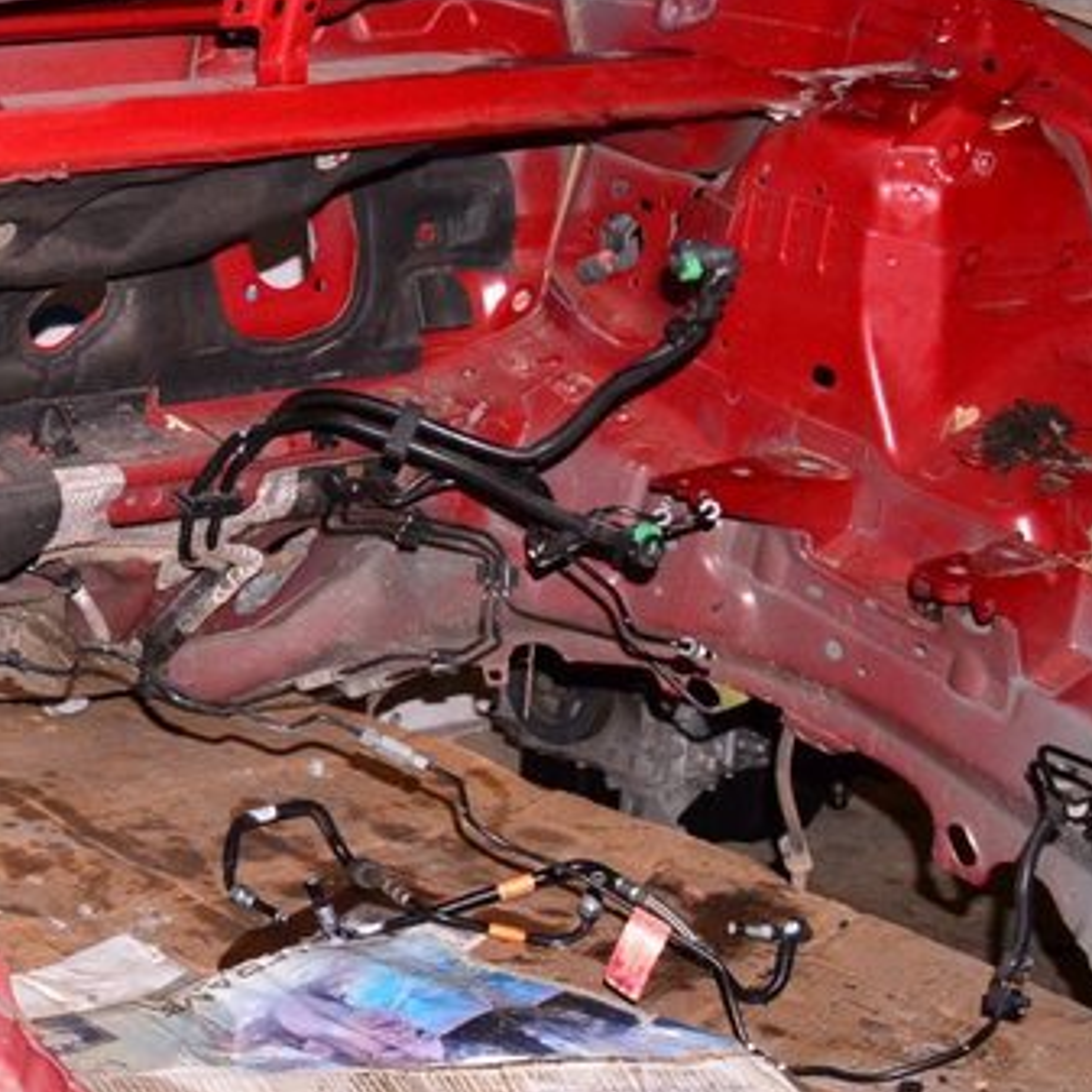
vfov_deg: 21.3
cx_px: -548
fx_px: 2901
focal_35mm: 81
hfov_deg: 18.8
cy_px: 462
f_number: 8
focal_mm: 21
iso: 1600
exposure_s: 1/200
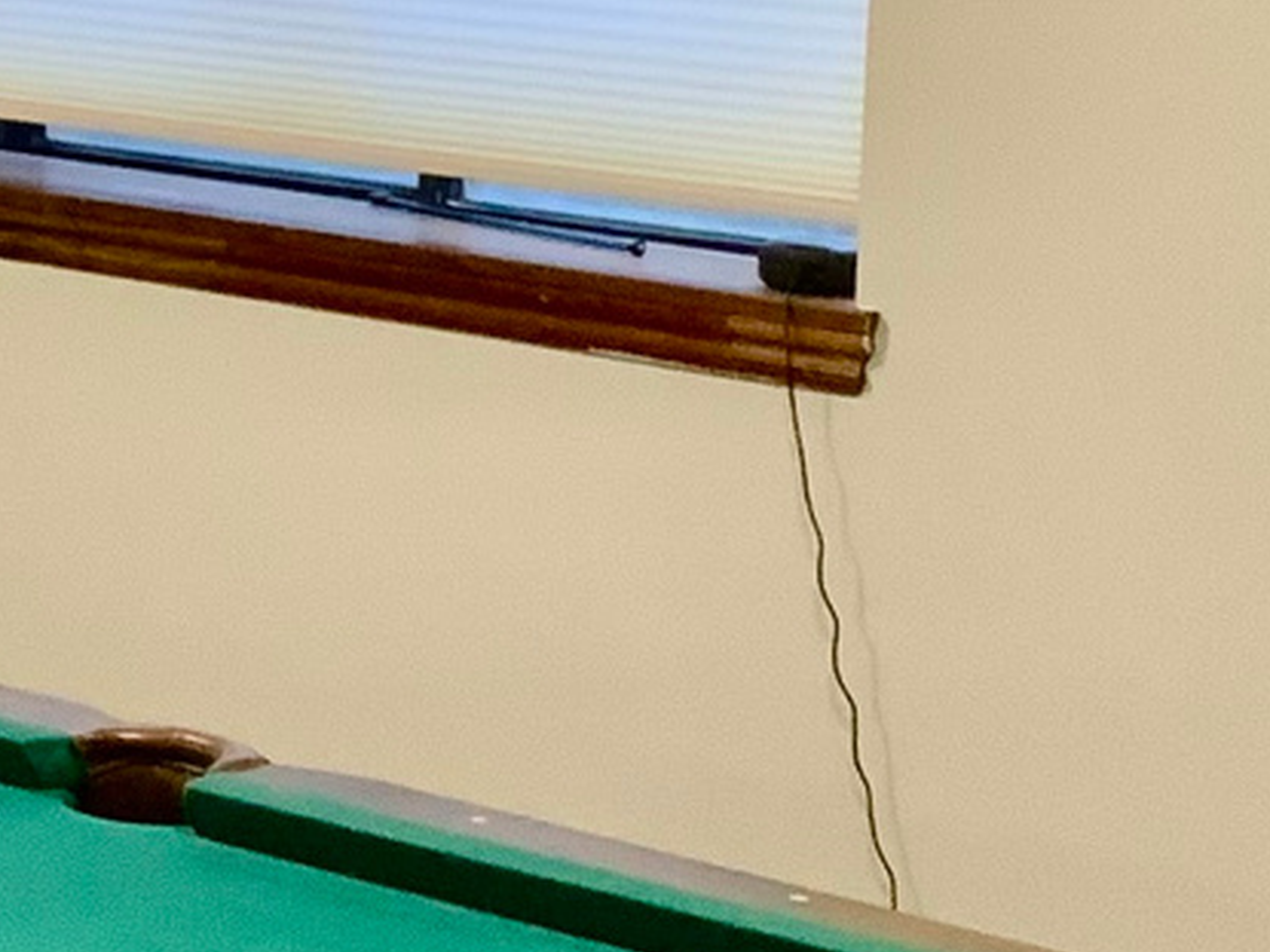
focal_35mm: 143
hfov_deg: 13.2
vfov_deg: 10.4
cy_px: 337
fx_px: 5245
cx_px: -456
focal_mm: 3
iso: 250
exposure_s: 1/60
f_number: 1.8
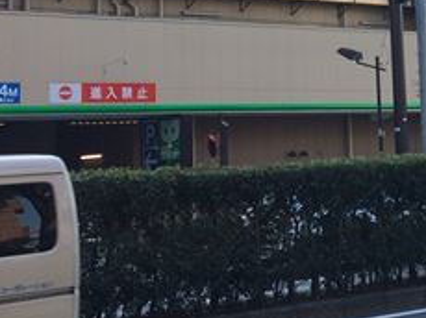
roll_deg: +2.4
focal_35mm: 101
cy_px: -31
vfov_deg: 14.3
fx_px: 1242
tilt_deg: +8.1
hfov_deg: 18.8
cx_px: 459
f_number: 2.2
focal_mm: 4.15
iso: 32
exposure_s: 1/441
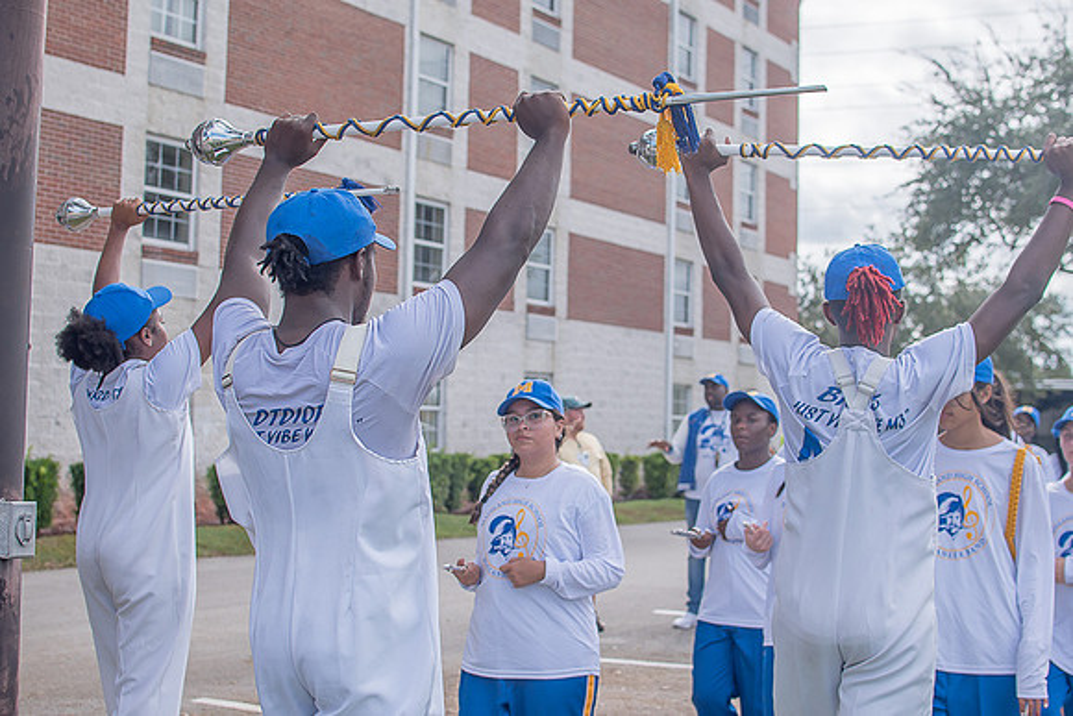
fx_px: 1550
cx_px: 536
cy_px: 358
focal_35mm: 52
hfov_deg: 38.2
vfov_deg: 26.0
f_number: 4
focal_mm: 35
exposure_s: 1/1600
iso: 100
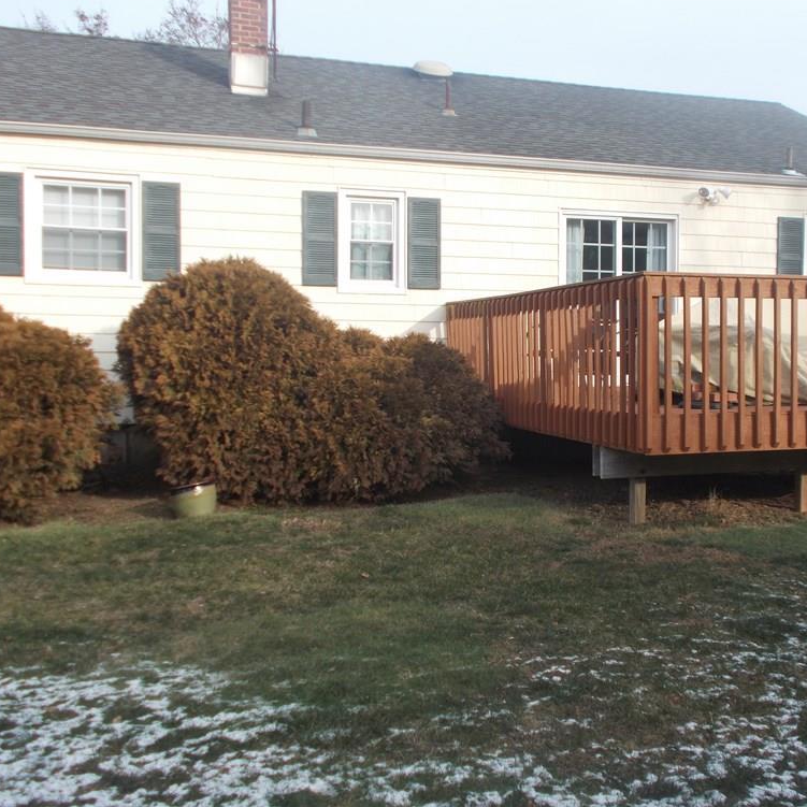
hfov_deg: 40.6
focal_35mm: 41
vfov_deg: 40.9
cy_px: 395
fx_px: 1081
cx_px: 506
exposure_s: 1/250
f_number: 3.6
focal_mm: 6
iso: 80
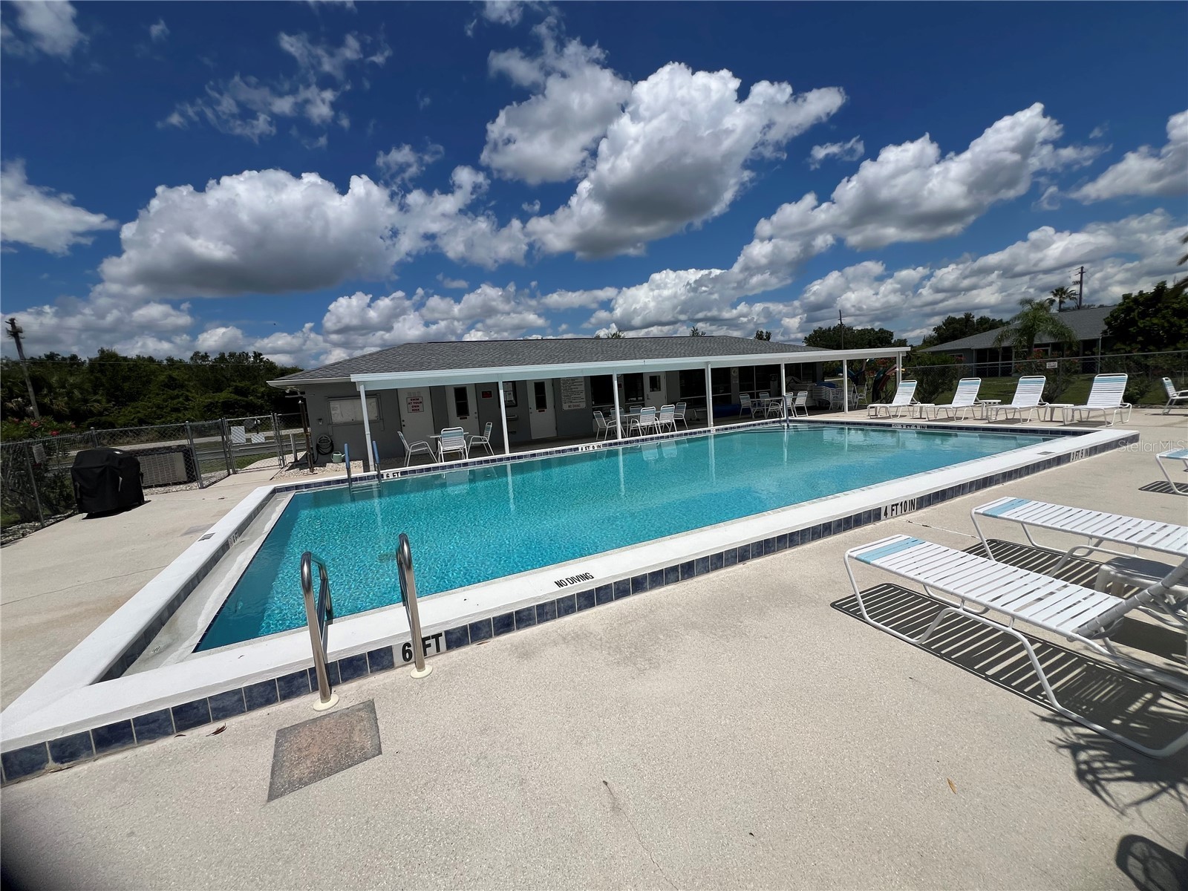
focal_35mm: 13
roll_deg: +4.0
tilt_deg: -6.5
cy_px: 446
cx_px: 594
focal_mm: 1.57
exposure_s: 1/5814
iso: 32
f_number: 1.8
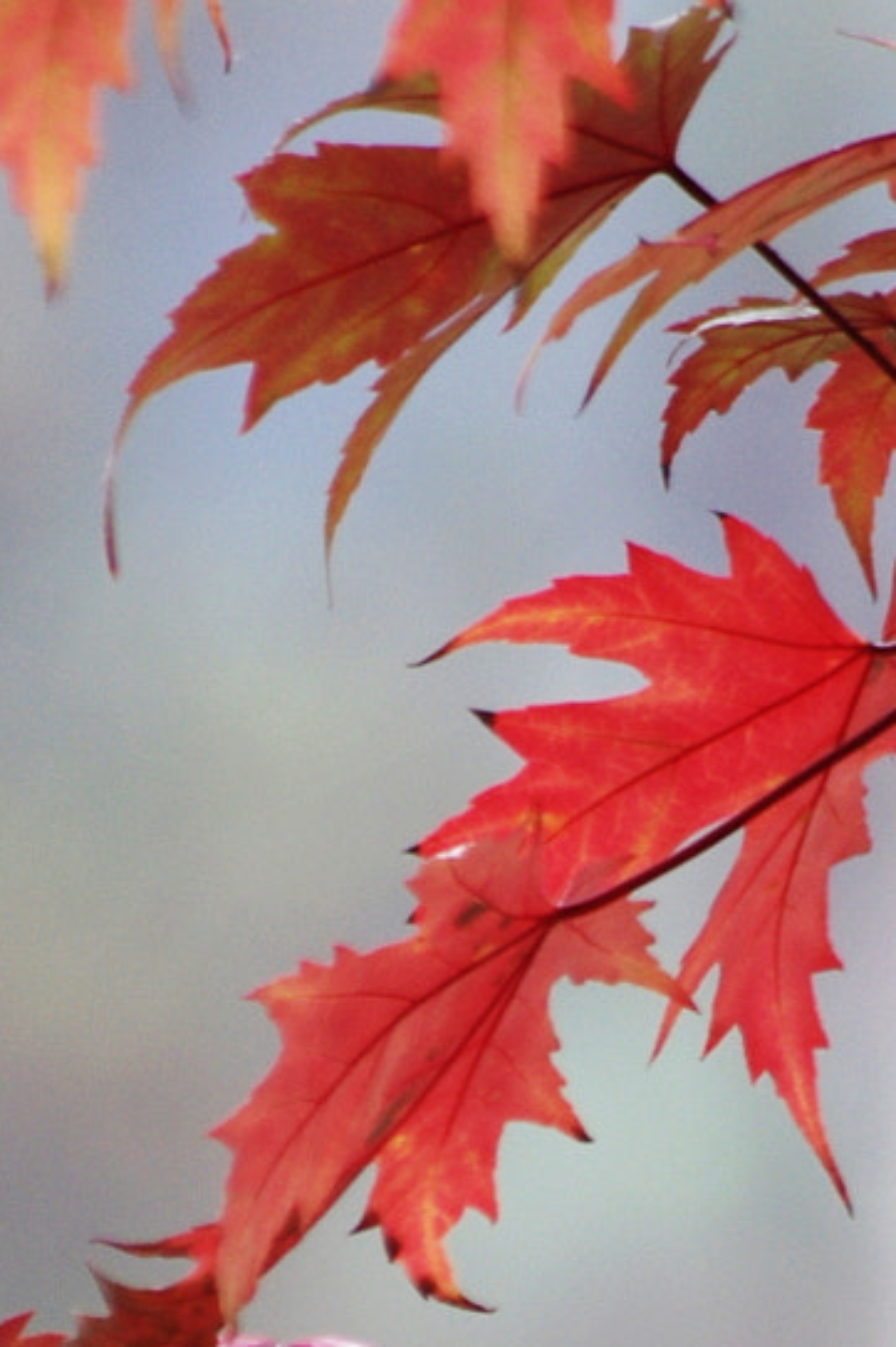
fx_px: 54834
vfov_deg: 1.4
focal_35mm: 1467
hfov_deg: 0.9
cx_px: 782
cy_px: 785
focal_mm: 260
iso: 200
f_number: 8
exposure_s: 1/50
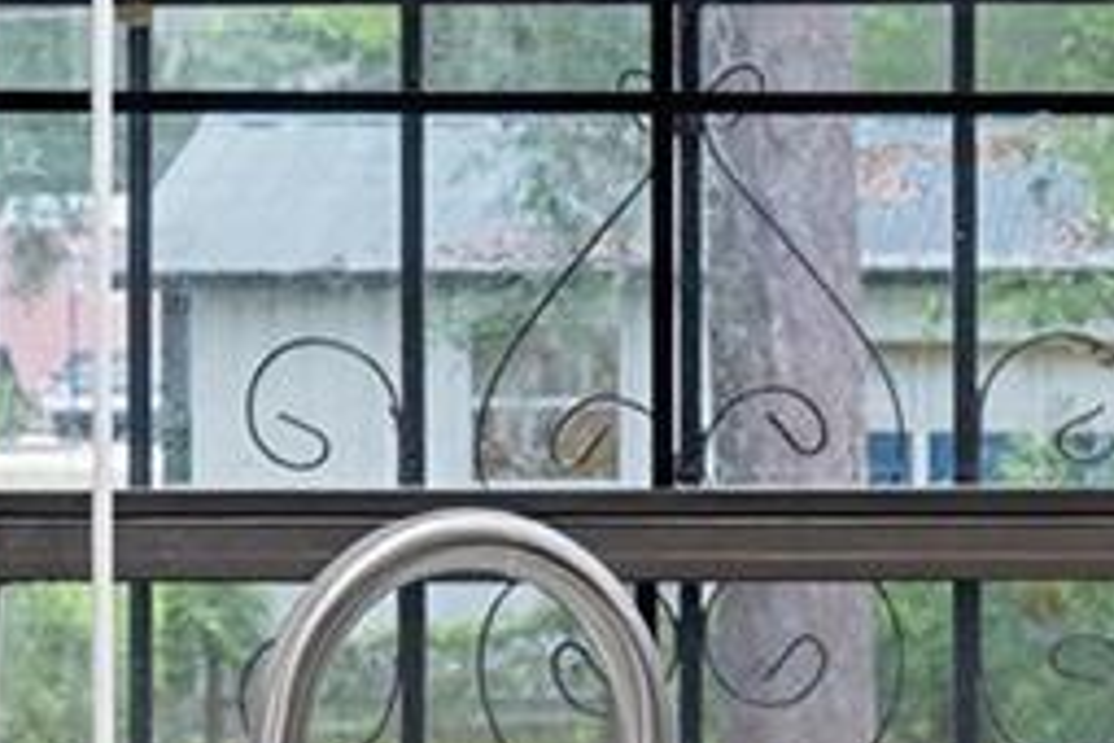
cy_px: 551
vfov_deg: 6.6
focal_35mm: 207
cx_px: 642
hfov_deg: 9.9
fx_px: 6405
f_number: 9
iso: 800
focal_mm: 33
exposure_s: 1/40
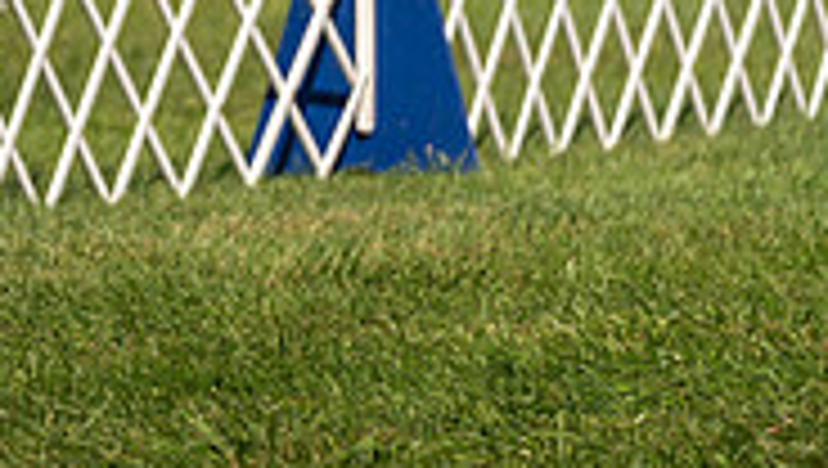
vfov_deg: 2.1
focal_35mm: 569
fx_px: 12507
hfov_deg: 3.8
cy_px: -184
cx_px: -317
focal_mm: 148
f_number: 3.2
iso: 100
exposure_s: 1/2500
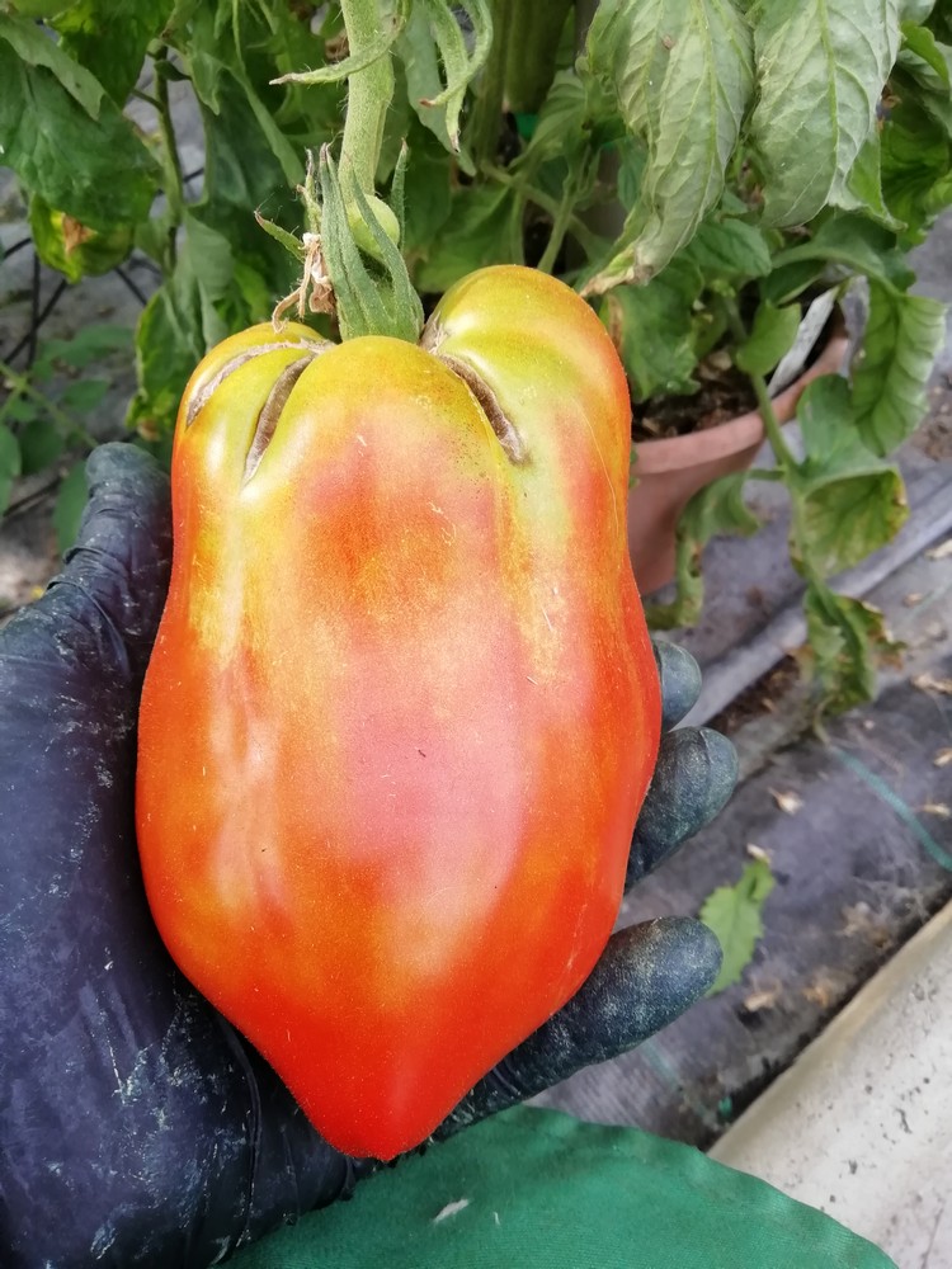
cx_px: 476
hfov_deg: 53.1
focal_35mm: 26
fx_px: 953
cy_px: 634
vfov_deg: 67.3
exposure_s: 1/100
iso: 64
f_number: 2.2
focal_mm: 3.21
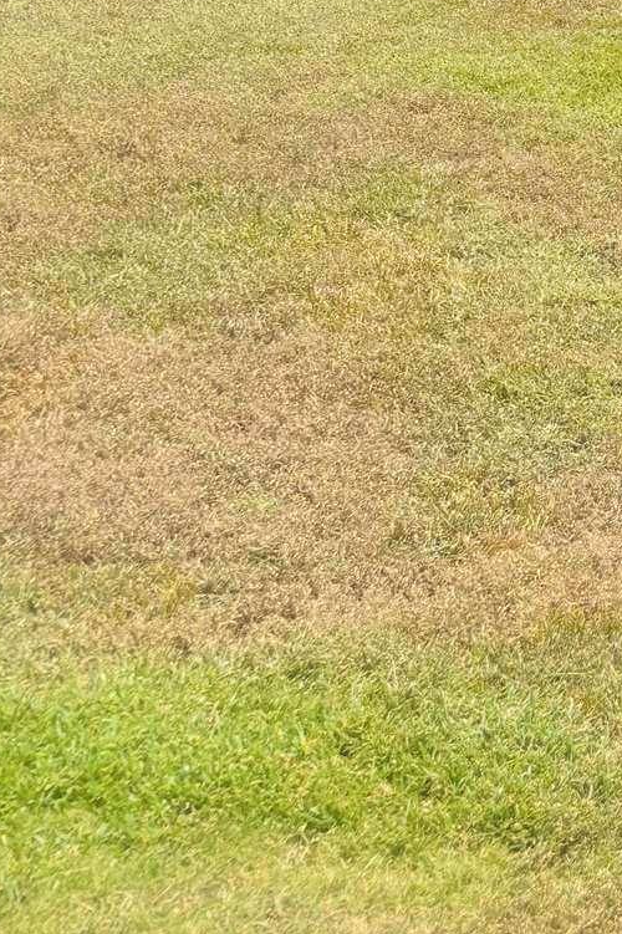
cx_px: 1064
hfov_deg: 14.7
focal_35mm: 83
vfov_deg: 22.0
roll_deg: +1.7
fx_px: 2153
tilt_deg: -4.4
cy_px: -277
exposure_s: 1/2151
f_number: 1.6
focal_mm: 5.96
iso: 50
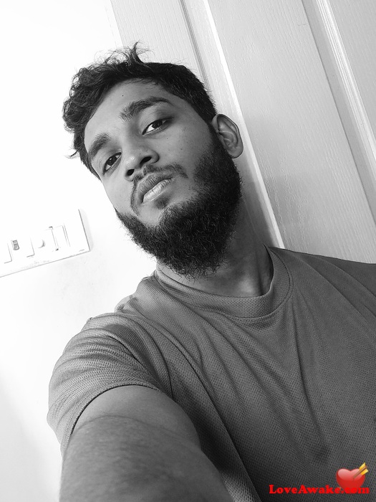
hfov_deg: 56.8
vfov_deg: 71.6
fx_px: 348
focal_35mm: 24
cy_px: 251
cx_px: 188
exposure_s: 1/25
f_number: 1.8
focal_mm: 5.23
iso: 400
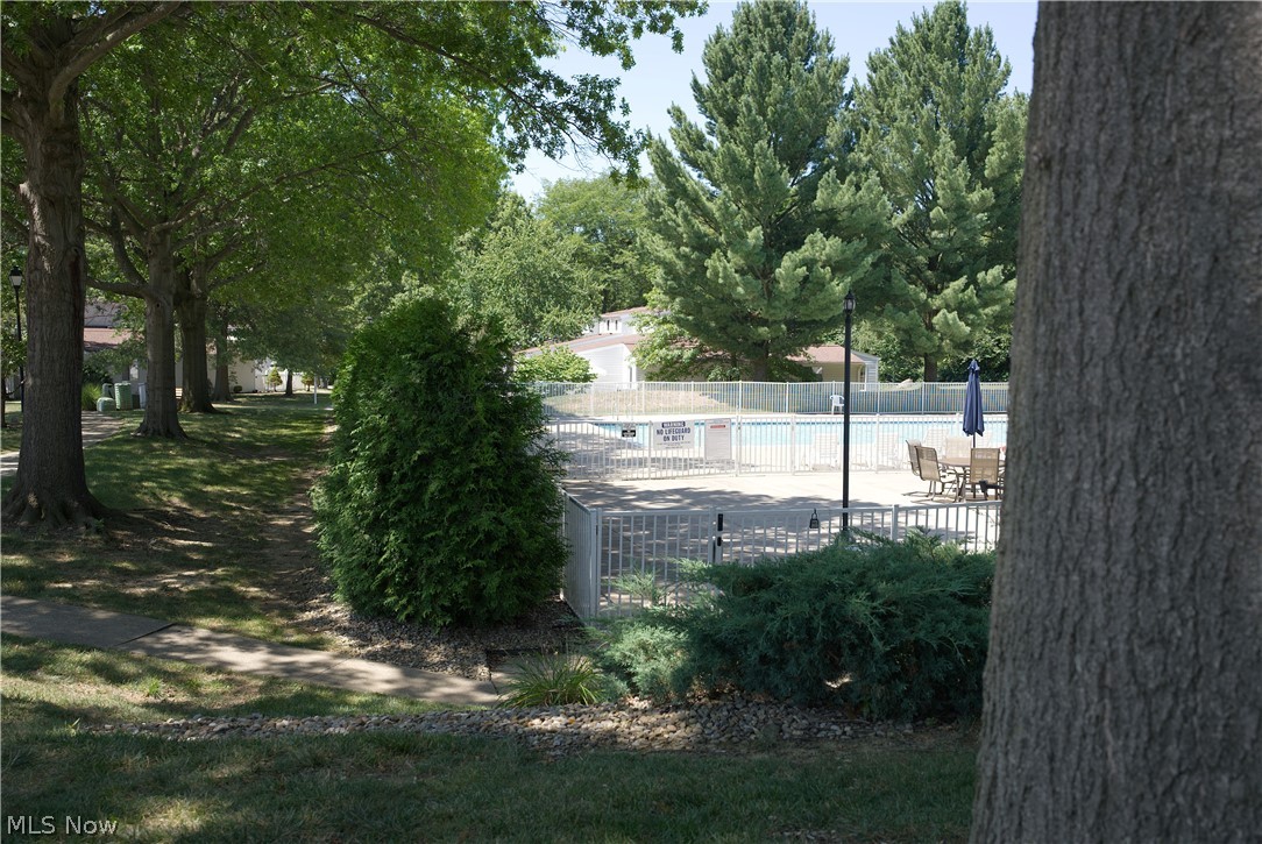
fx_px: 1228
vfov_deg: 37.9
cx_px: 631
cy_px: 422
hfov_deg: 54.4
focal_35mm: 35
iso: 80
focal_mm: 35
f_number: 5.6
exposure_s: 1/125
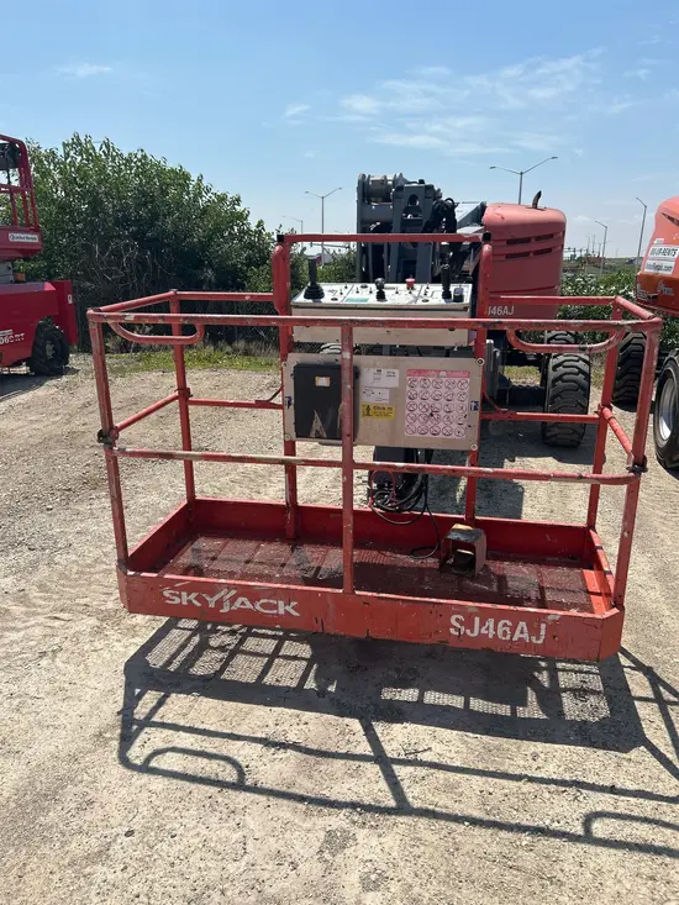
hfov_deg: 53.1
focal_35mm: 26
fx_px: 680
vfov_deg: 67.3
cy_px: 452
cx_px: 340
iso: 50
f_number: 1.5
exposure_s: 1/5076
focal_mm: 5.7
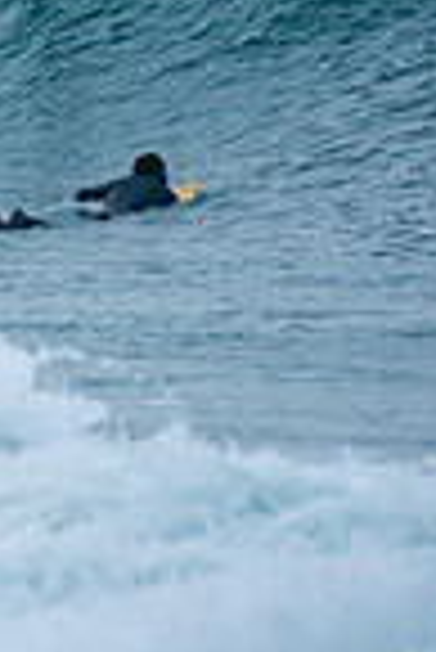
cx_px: -791
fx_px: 36208
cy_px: -128
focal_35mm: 1998
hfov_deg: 0.7
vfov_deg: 1.0
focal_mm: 500
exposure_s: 1/1000
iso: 250
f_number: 5.6
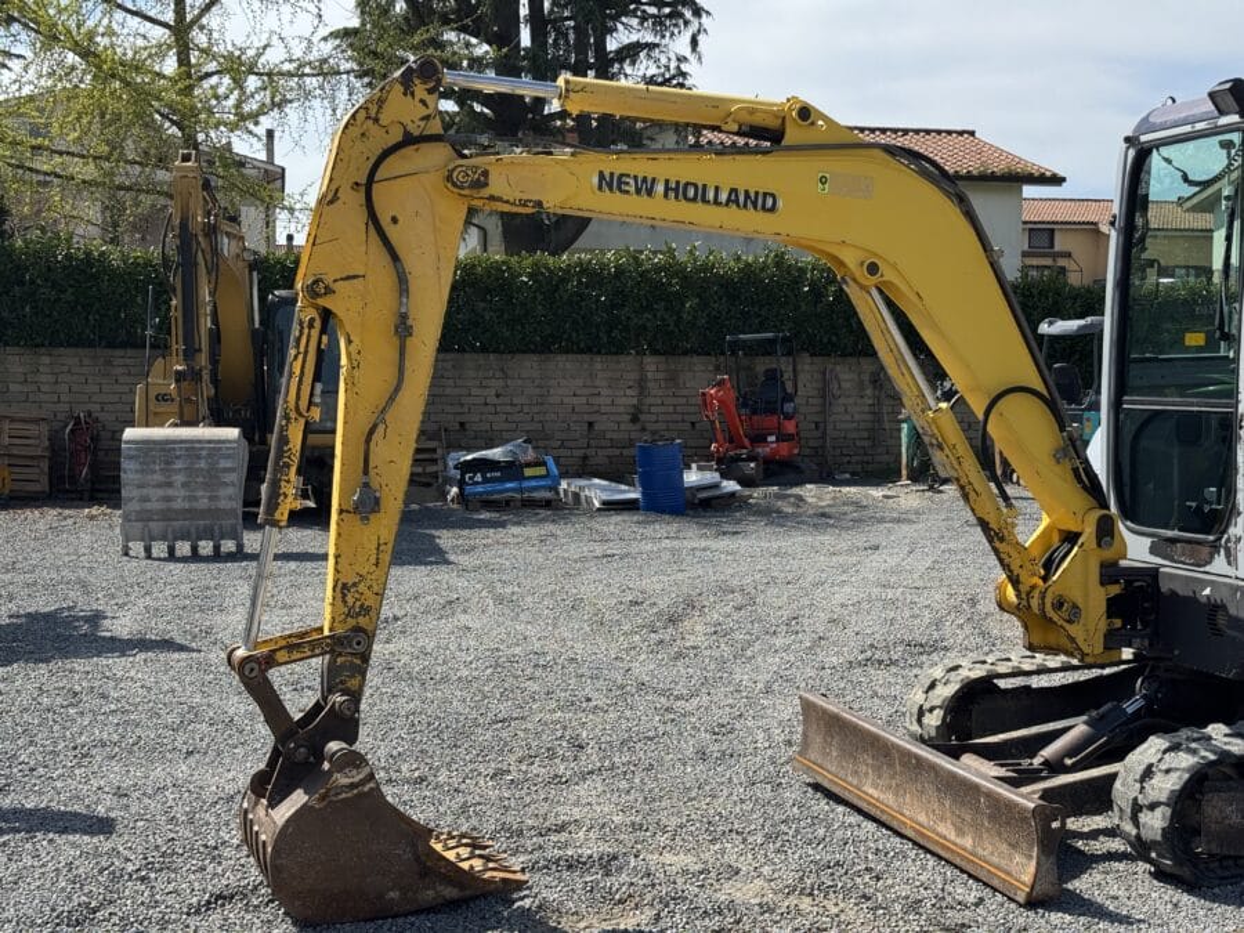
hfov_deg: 39.7
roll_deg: +0.1
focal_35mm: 48
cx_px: 622
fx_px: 1725
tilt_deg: -0.9
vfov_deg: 30.3
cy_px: 466
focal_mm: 6.76
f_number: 1.78
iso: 64
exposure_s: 1/4049
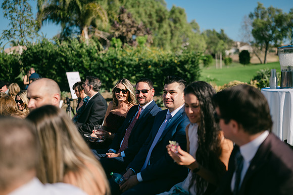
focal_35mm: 35
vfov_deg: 37.9
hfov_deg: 54.4
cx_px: 146
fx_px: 285
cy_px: 98
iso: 64
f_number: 1.4
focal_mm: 35
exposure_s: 1/8000
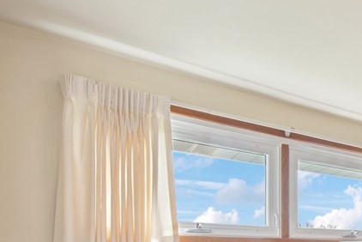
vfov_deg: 33.6
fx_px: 362
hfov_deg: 43.8
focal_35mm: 36
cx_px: 376
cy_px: 245
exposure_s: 1/13
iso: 50
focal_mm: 14
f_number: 11
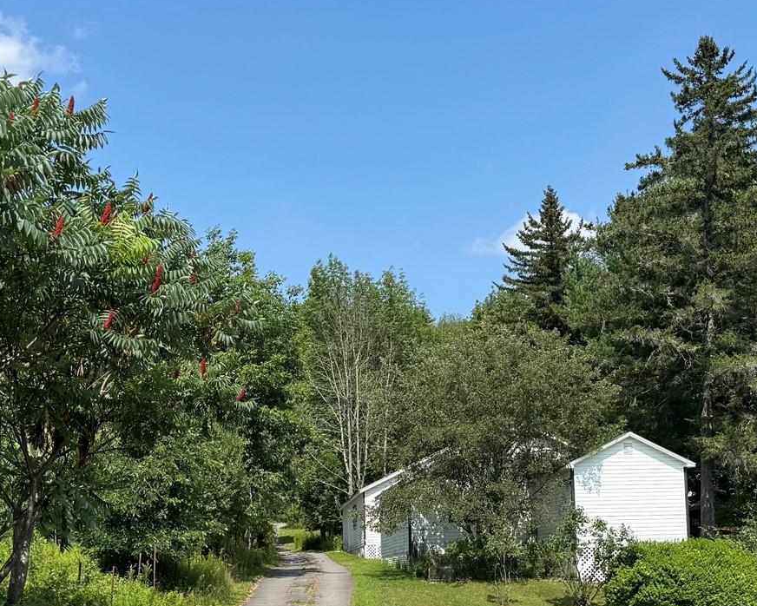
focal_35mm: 55
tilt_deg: +4.4
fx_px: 1233
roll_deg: +1.7
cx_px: 389
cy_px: 480
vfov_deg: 27.1
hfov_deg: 34.1
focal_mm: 6.76
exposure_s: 1/3413
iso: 80
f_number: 1.78
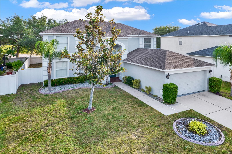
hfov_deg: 78.6
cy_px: 77
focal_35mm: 22
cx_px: 116
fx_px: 142
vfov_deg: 57.2
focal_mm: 8.38
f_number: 2.8
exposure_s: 1/1500
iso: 100
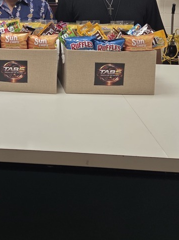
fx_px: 338
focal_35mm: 49
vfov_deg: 35.7
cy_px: 8
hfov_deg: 27.9
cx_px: 1
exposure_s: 1/120
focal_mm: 5.4
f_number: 1.8
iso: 100
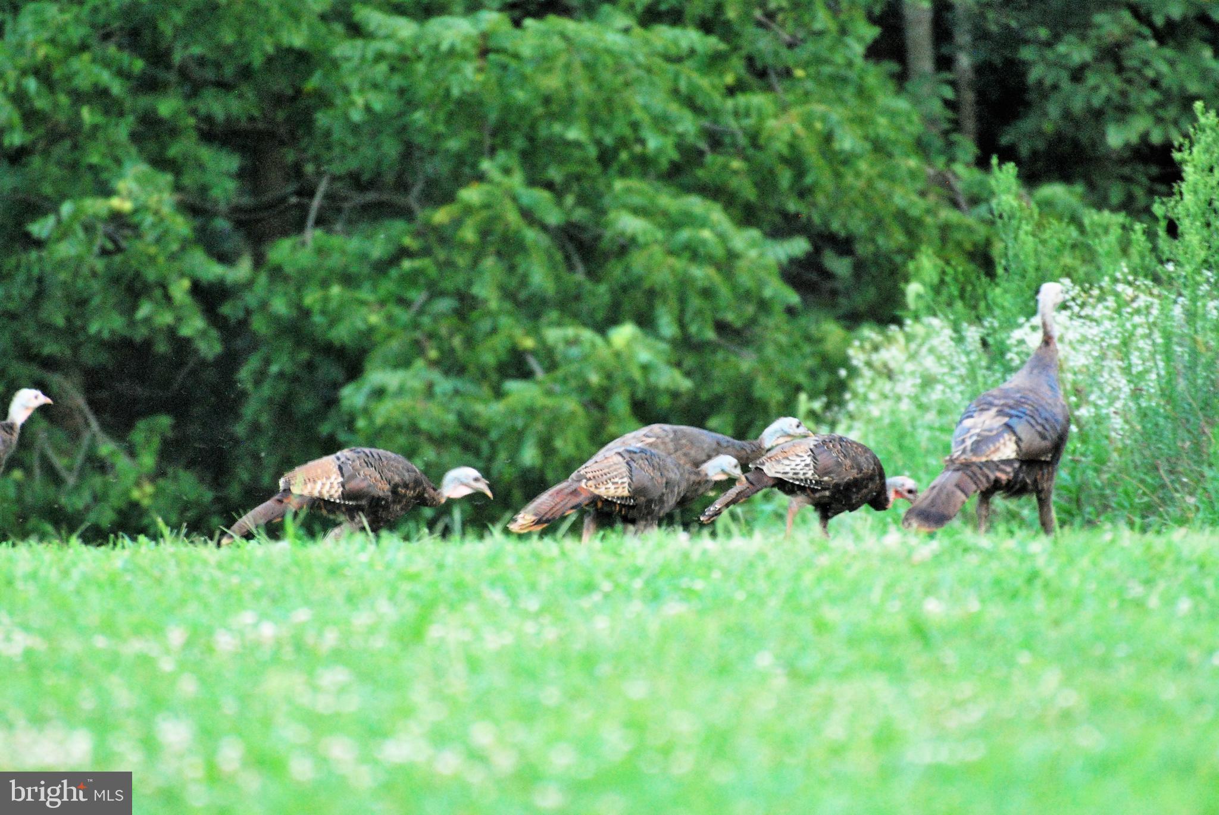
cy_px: 408
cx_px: 610
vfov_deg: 3.1
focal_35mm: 450
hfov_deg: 4.6
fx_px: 15252
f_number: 5.6
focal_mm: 300
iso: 1600
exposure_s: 1/50
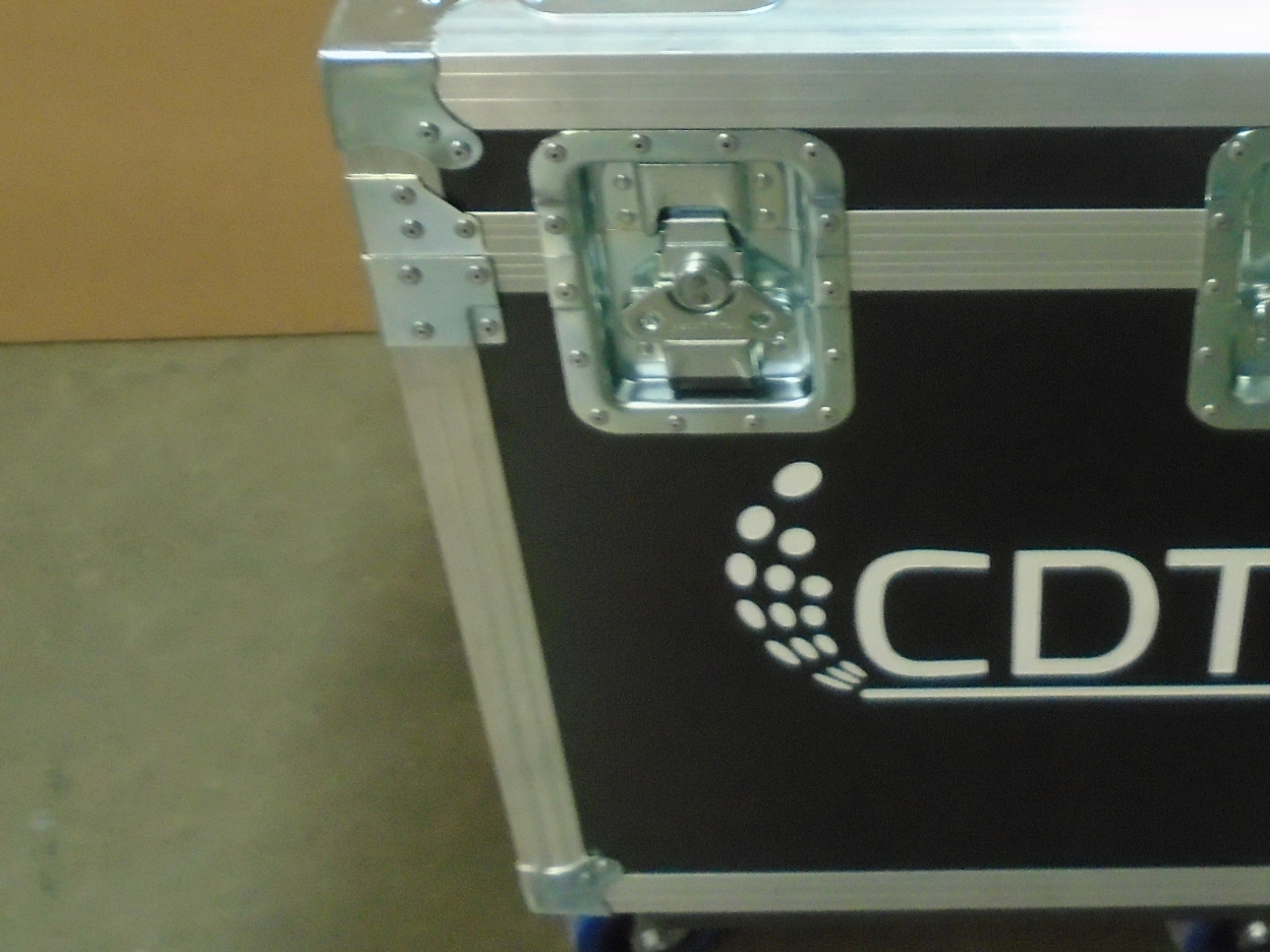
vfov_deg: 26.5
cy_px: 195
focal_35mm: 54
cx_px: 995
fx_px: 1981
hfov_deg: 34.6
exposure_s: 1/15
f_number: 3.2
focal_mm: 4.6
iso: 400
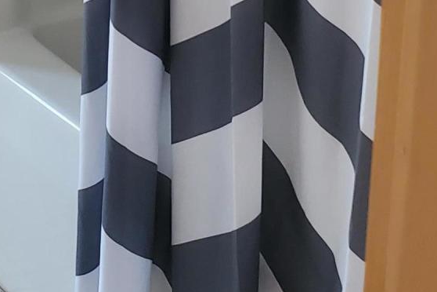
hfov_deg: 20.2
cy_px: -159
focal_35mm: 97
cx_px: -19
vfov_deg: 13.2
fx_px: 1177
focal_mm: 4.3
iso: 400
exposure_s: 1/39
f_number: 2.4
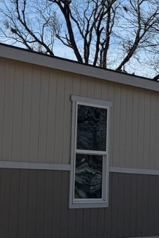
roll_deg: -2.0
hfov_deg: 12.6
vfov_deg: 19.3
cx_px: -30
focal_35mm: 106
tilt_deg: +4.0
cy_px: 117
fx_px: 703
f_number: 1.78
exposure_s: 1/5814
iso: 80
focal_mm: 6.76
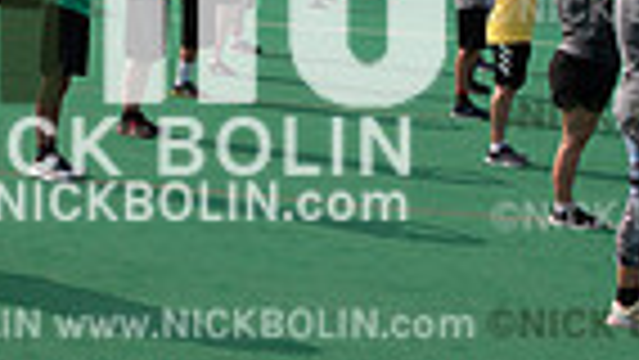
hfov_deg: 20.5
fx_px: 1746
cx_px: 126
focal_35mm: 103
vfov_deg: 11.7
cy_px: 11
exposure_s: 1/1600
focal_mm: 24
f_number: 3.5
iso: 125
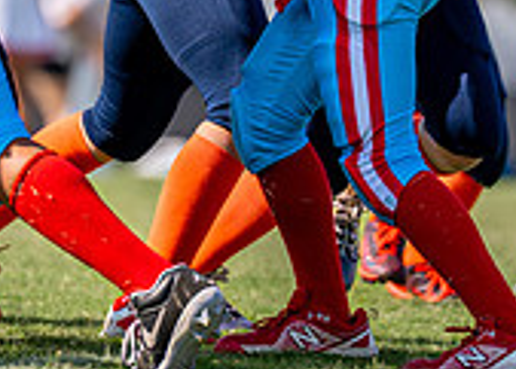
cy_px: -107
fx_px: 13523
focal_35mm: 922
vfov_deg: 1.6
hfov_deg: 2.2
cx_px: 166
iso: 125
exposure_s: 1/3200
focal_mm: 200
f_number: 2.8
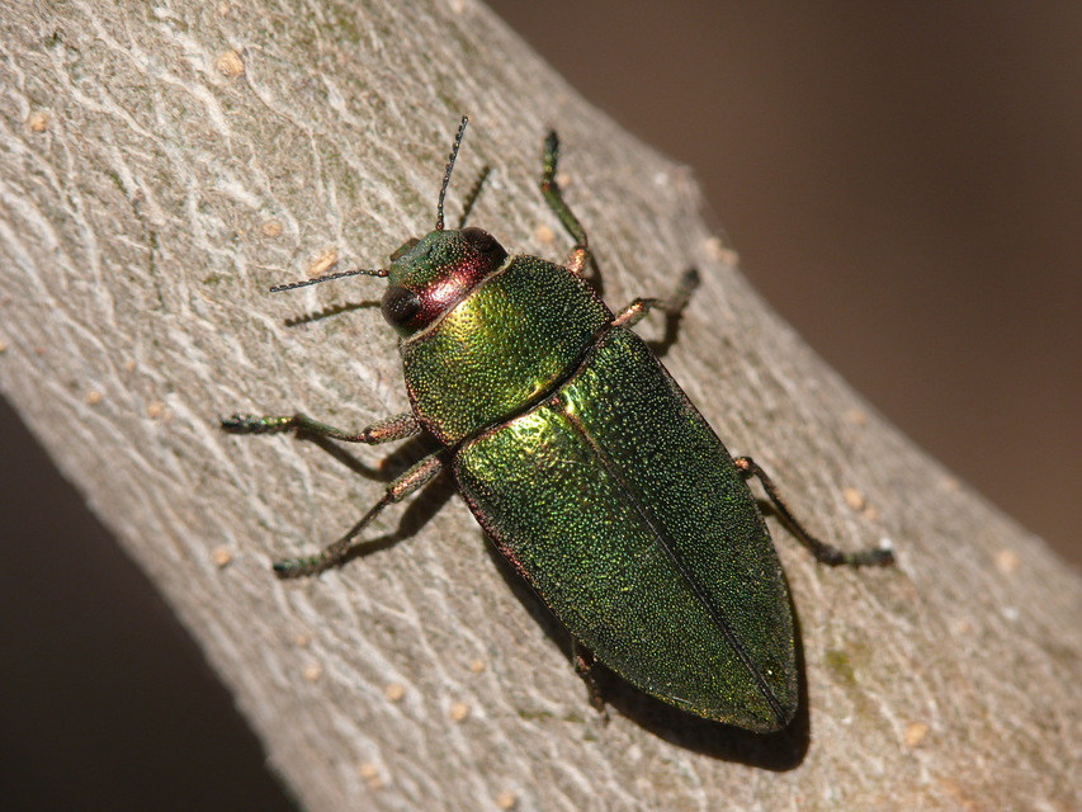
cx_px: 541
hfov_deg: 6.0
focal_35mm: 332
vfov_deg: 4.5
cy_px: 406
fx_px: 10379
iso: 100
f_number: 5.6
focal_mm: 70.2
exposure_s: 1/400
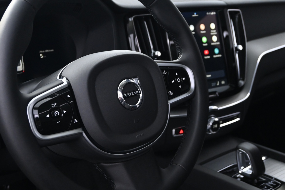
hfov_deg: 39.5
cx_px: 123
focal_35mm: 50
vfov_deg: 27.0
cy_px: 101
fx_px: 396
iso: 1600
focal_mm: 24
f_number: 4.2
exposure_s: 1/6
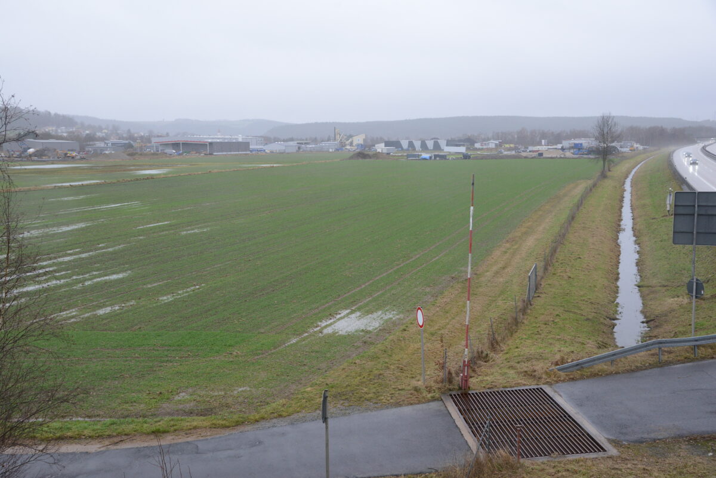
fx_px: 756
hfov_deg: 50.7
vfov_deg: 35.1
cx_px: 358
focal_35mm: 38
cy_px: 239
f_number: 8
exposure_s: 1/250
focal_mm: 38
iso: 1250
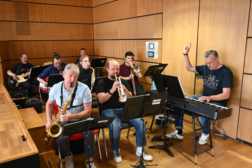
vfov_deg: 42.9
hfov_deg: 61.1
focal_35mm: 30
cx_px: 126
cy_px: 84
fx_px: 213
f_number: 4.5
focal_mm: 30.5
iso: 1600
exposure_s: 1/80
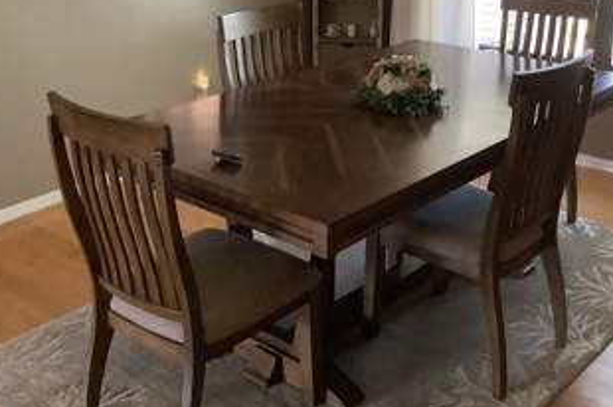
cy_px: 61
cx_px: 334
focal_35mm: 50
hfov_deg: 39.6
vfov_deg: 26.3
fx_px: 850
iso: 200
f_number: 2.4
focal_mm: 3.3
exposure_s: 1/60
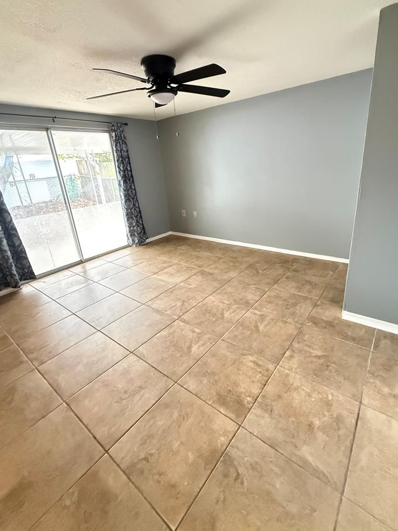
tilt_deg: -17.5
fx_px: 245
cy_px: 245
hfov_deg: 78.0
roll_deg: +4.4
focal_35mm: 16
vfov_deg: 94.3
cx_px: 214
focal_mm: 2.22
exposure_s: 1/60
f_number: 2.2
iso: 1250
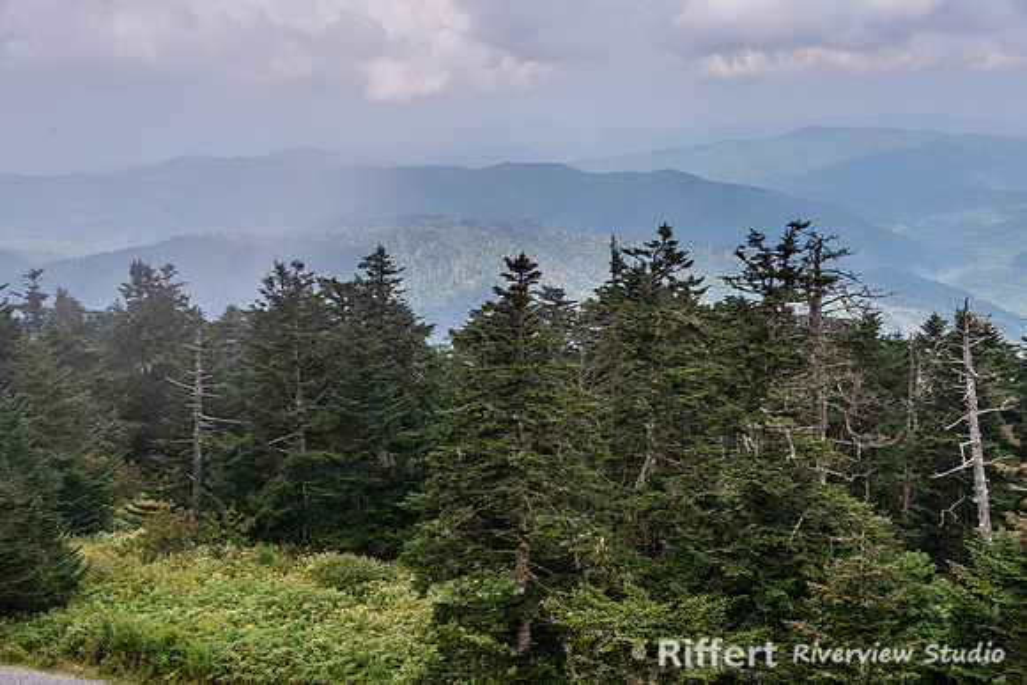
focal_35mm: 45
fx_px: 1284
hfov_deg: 43.6
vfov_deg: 29.9
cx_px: 514
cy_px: 342
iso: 100
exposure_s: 1/125
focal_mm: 45
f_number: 8
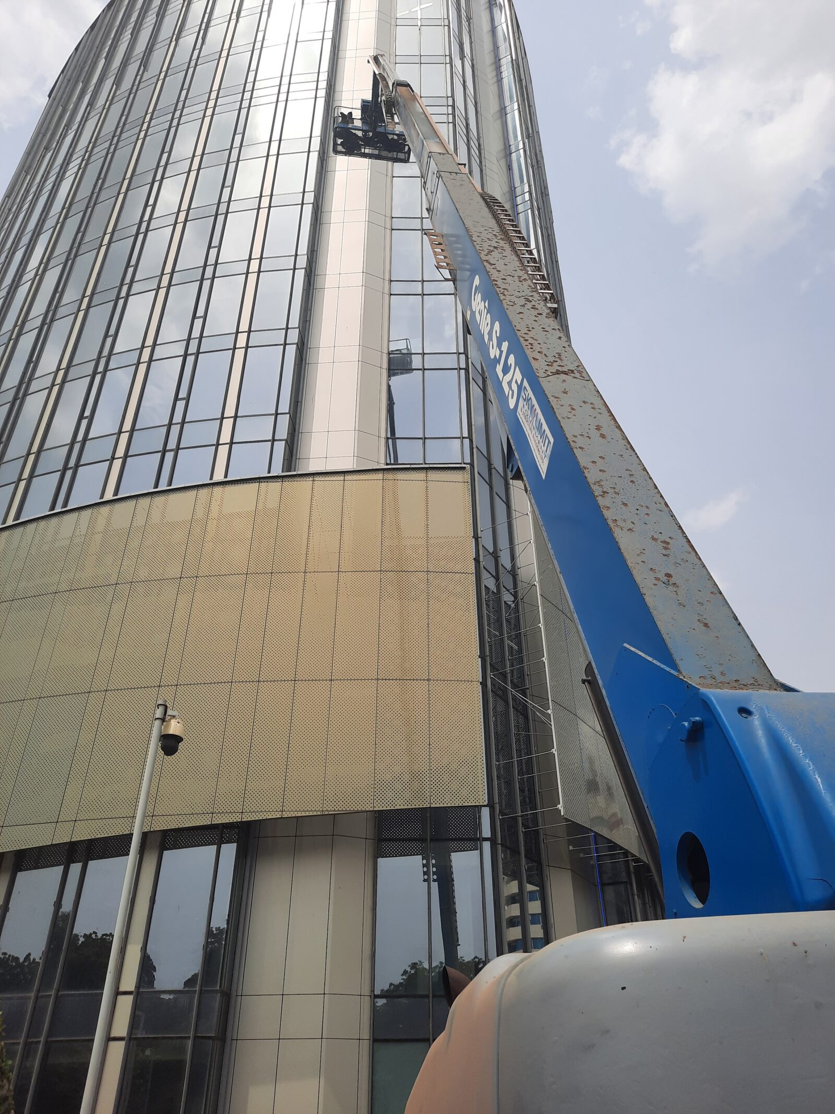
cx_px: 418
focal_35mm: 25
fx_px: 804
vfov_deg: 69.4
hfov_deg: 54.9
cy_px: 557
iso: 32
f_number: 2
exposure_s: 1/1852
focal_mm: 4.6
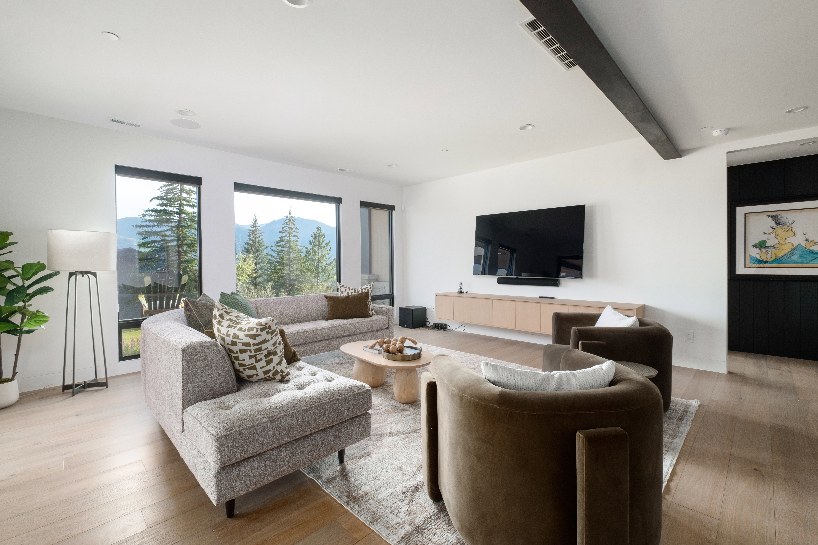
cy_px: 272
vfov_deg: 77.3
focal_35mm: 15
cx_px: 409
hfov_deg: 100.4
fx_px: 341
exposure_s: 1/160
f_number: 7.1
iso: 400
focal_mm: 10
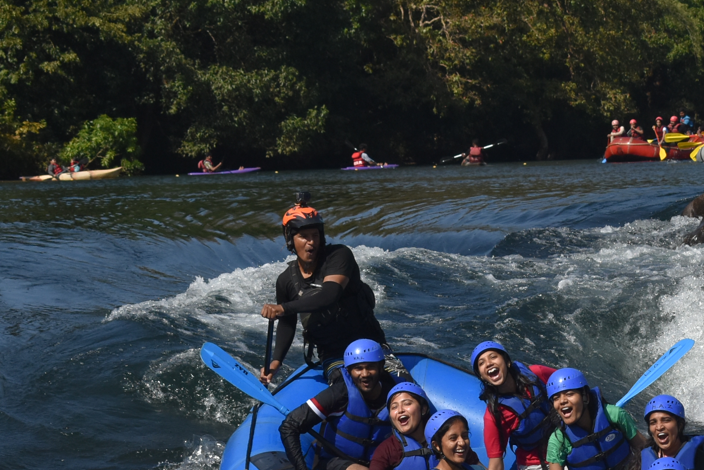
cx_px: 572
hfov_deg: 10.7
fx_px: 3759
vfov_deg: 7.1
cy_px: 506
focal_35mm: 192
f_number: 8
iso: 400
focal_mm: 55
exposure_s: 1/2000
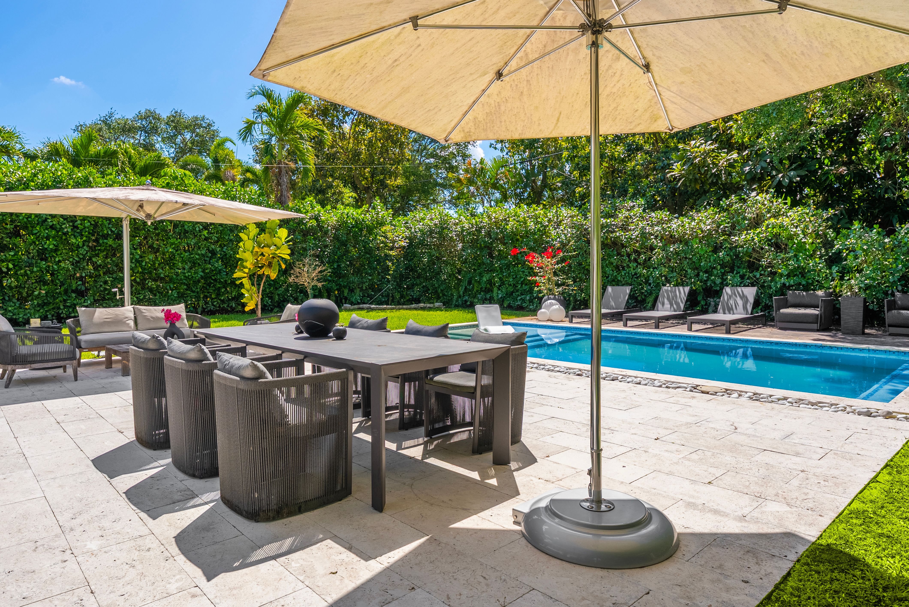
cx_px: 454
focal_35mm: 21
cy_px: 304
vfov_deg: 59.6
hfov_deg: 81.2
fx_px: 531
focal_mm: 21
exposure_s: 1/250
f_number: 8
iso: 100
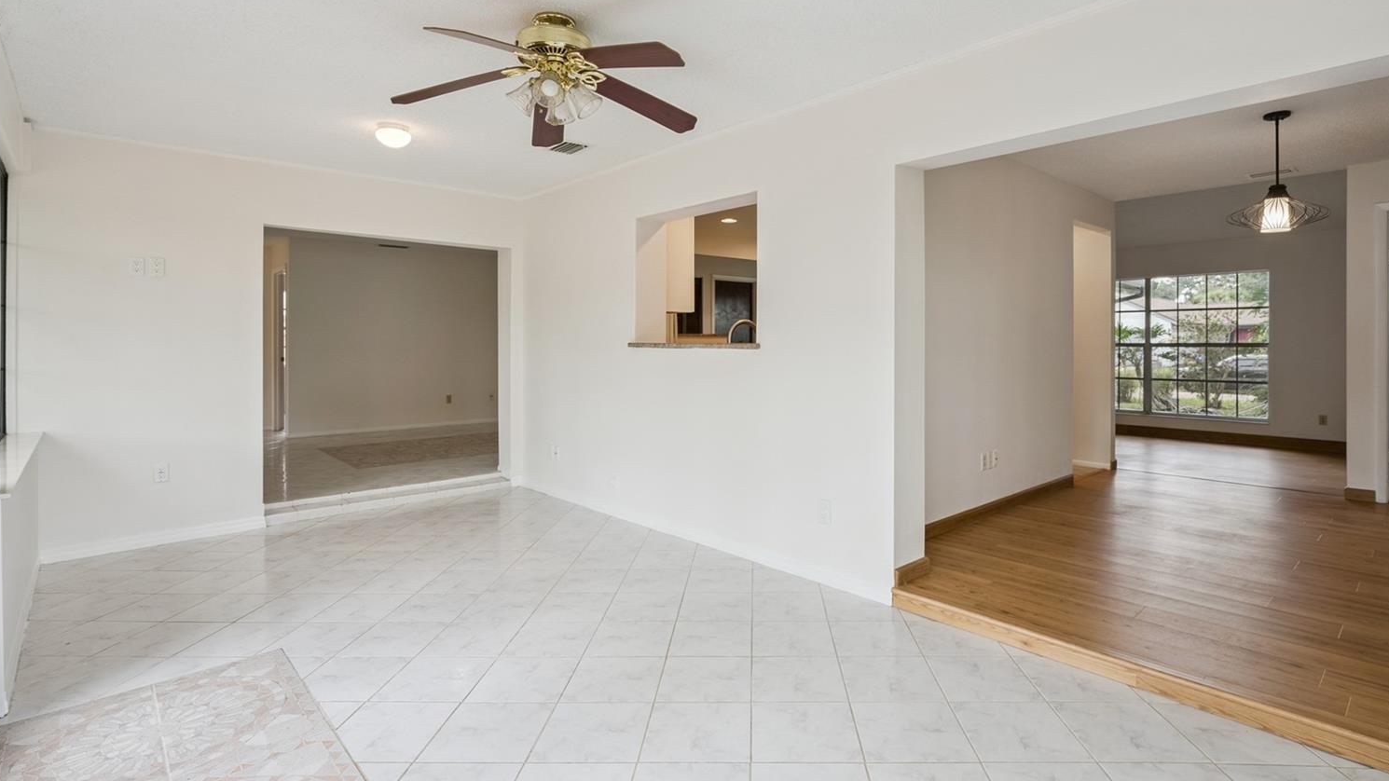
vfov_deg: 60.8
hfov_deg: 92.6
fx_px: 663
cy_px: 339
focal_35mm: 18
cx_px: 732
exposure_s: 1/50
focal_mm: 16
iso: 400
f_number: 9
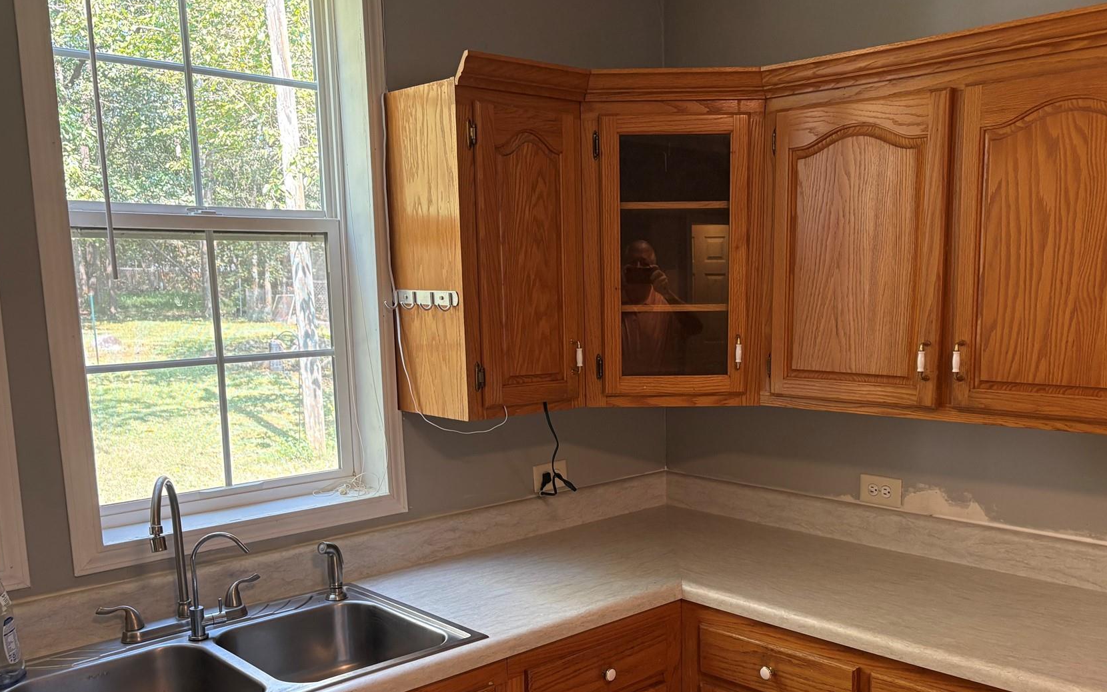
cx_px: 633
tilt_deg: -9.4
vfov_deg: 37.0
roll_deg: +0.8
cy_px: 446
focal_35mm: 34
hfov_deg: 56.5
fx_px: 1026
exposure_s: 1/60
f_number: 1.6
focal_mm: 5.96
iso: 160
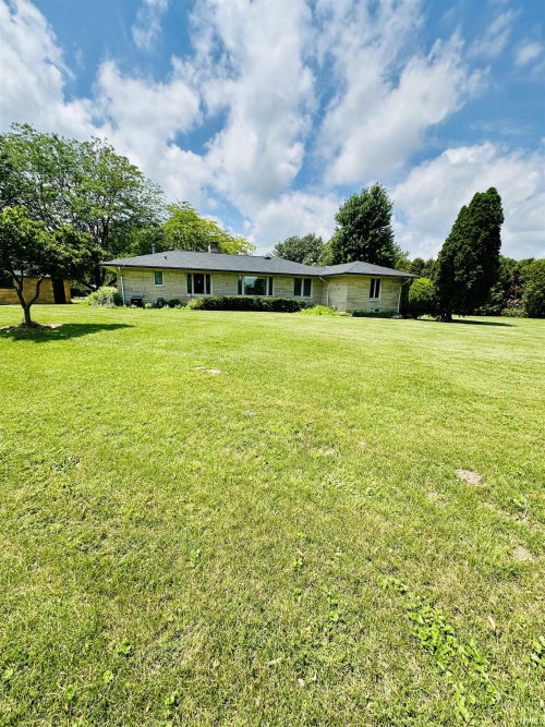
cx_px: 272
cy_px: 364
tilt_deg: -12.4
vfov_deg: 102.1
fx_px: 294
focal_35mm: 14
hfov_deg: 85.7
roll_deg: -1.8
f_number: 2.2
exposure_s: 1/1289
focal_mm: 2.22
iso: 40
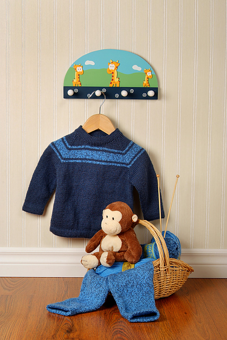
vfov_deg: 28.0
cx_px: 114
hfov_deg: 19.0
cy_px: 170
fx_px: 679
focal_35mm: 72
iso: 100
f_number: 6.7
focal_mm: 48
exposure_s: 1/60
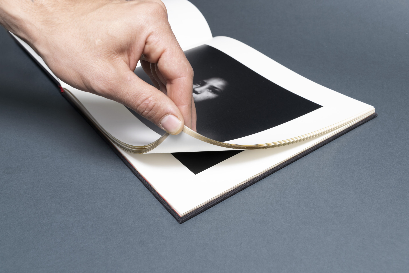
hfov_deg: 53.1
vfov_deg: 36.9
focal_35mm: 36
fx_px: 409
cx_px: 204
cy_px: 136
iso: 200
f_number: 8
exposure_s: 1/125
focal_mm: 24
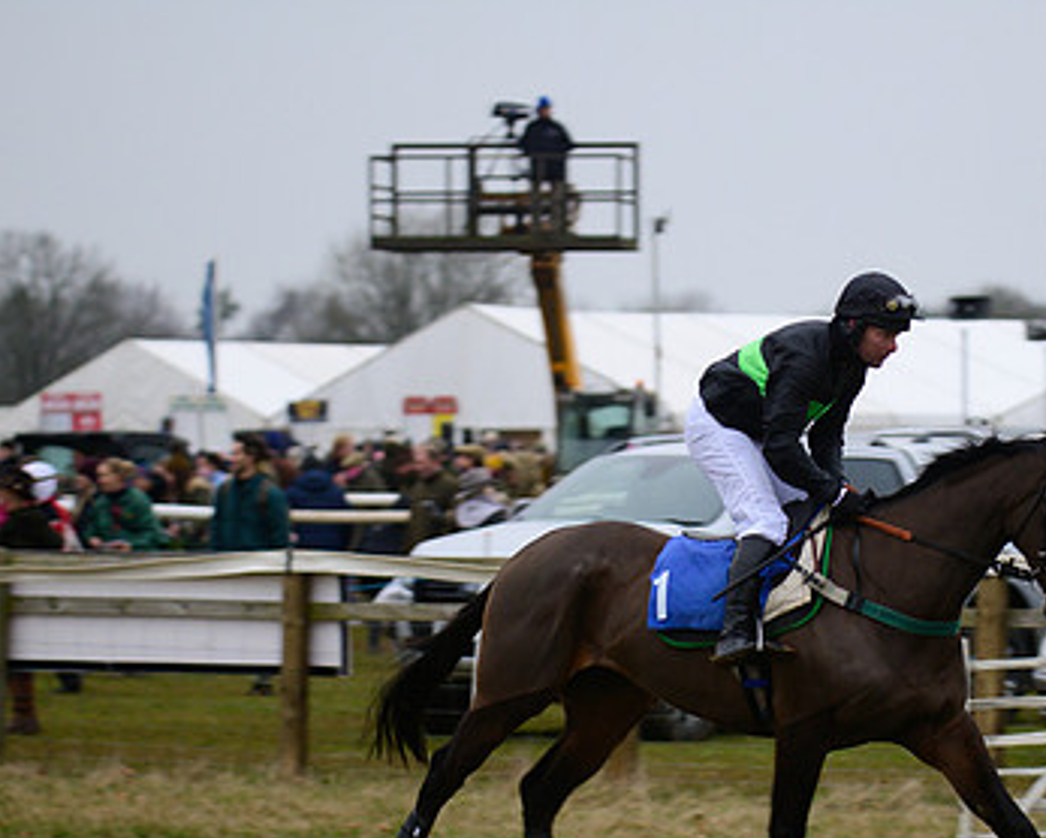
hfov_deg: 9.8
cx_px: 754
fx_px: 6071
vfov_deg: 7.9
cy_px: 546
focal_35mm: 196
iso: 1250
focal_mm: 125
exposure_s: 1/250
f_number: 4
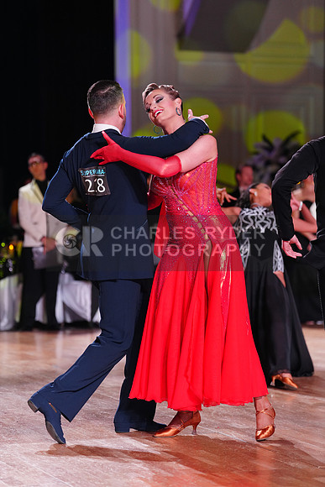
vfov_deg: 18.9
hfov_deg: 12.7
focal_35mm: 108
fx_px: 1462
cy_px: 244
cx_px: 162
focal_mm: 108
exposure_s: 1/400
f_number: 2.8
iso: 2000
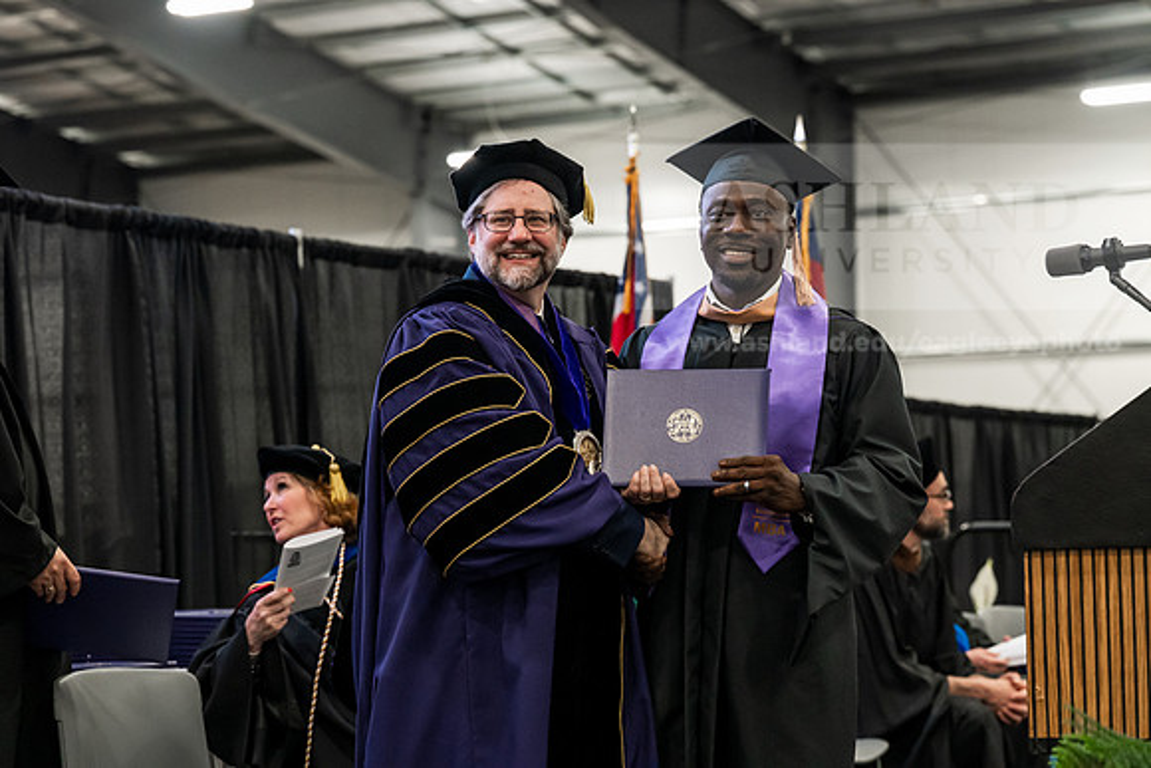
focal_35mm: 86
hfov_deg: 23.6
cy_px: 384
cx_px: 576
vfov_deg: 15.9
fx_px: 2750
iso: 4000
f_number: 4.5
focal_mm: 86
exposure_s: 1/200
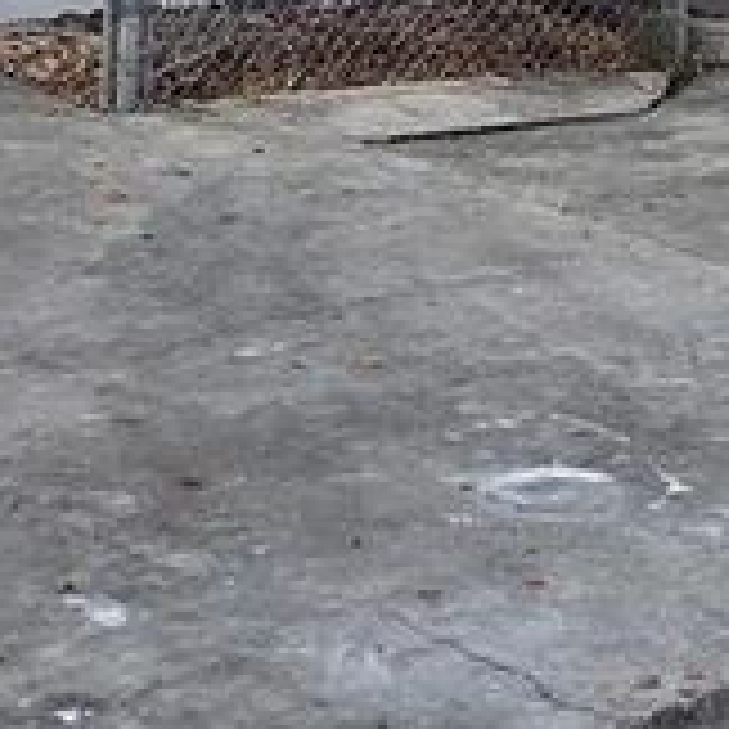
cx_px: 522
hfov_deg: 16.2
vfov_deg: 14.5
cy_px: -551
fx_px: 2549
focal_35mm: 107
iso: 80
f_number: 1.8
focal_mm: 5.4
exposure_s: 1/1509
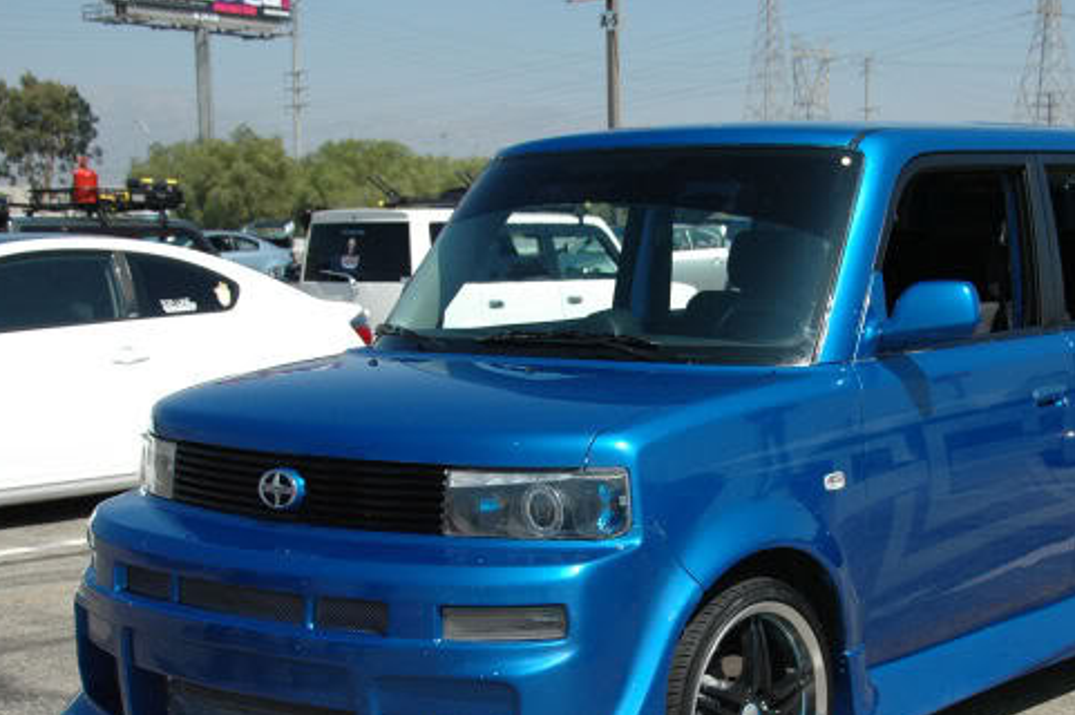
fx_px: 1880
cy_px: 496
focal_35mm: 63
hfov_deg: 31.9
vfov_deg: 21.4
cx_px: 617
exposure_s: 1/1600
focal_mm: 28
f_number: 4.5
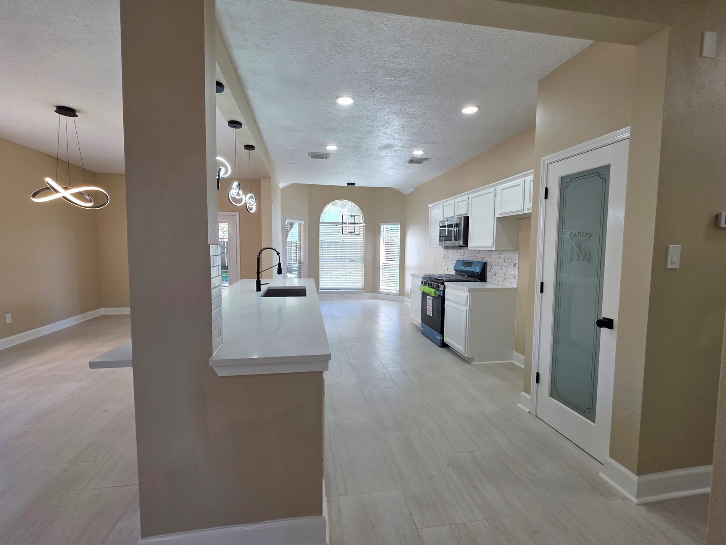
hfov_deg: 102.1
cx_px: 355
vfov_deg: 85.7
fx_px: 294
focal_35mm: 14
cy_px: 271
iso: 64
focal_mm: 2.2
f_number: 1.9
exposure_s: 1/120
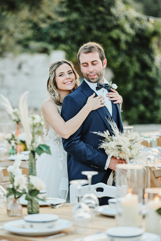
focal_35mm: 155
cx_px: 80
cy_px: 120
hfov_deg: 8.9
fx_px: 1040
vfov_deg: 13.2
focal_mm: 155
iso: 3200
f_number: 2.8
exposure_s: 1/500
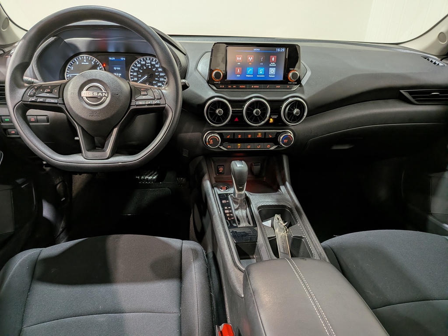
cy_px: 168
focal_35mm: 24
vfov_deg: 56.8
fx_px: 311
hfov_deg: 71.6
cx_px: 224
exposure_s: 1/30
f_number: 1.7
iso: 58
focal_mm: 4.53
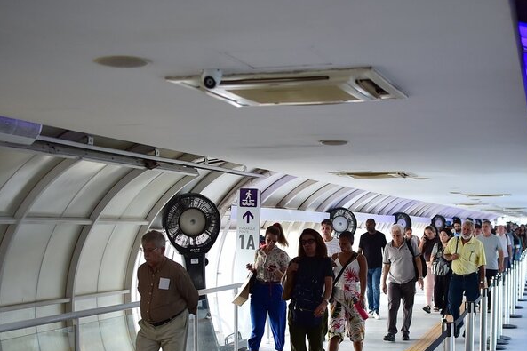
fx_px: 863
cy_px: 259
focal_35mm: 59
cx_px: 300
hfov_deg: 33.9
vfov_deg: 22.8
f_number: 2.8
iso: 1250
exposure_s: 1/400
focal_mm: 35
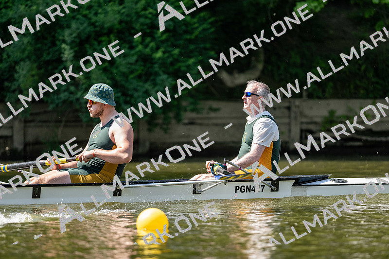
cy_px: 130
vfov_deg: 4.6
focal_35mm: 300
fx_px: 3242
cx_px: 194
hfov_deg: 6.9
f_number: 4
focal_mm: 300
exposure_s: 1/2000
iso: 900
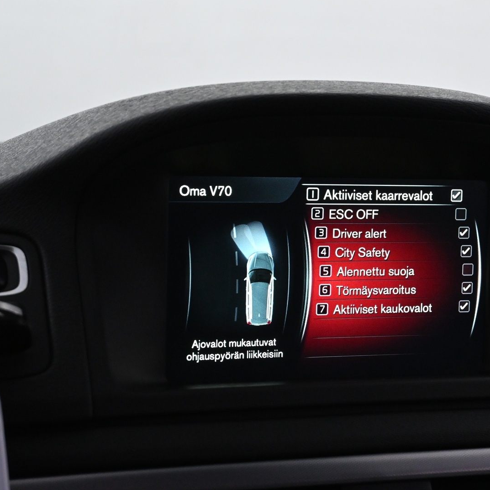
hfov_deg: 19.9
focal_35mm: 87
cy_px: 244
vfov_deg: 20.0
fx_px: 1388
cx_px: 358
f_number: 6
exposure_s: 1/60
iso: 3200
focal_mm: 45
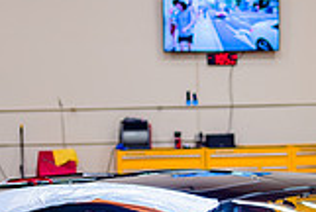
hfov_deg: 14.1
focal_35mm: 144
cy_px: 240
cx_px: 253
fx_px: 1266
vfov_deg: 9.5
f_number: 2
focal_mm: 40
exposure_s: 1/100
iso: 100
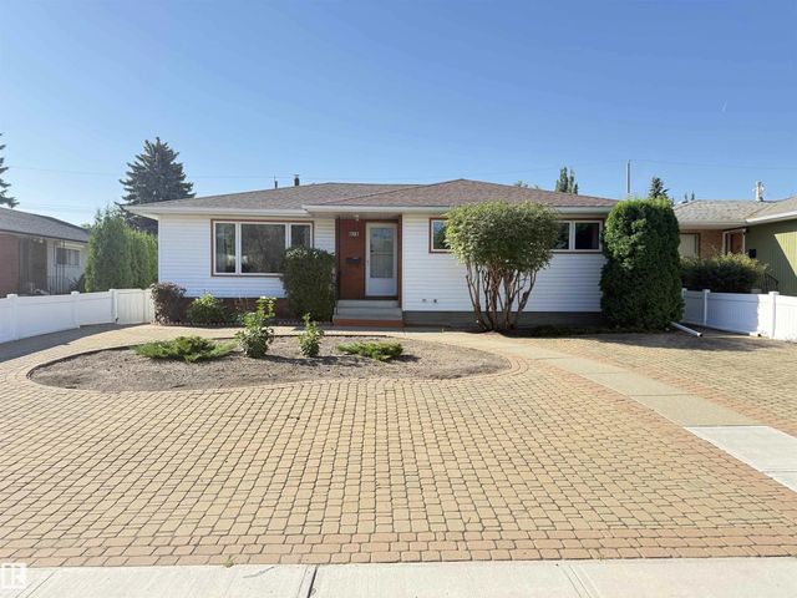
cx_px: 398
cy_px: 299
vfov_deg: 56.8
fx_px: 553
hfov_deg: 71.6
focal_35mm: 24
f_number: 1.78
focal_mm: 6.76
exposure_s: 1/1361
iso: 100
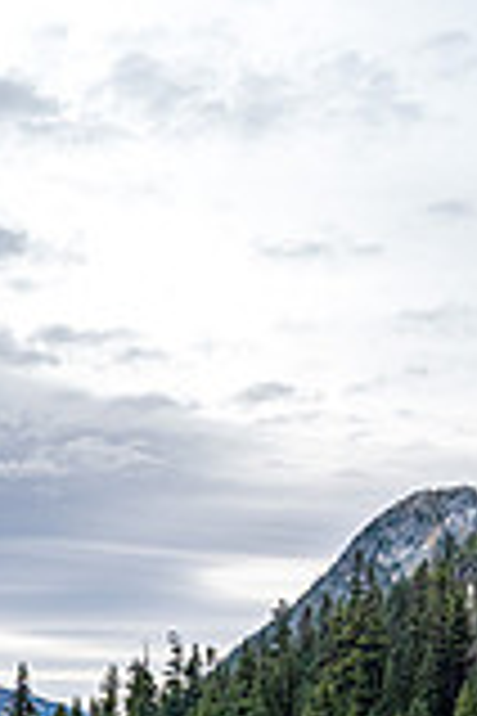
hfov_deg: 19.7
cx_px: 58
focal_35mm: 68
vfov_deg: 25.7
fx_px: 1351
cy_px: 919
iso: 2500
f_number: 9
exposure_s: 1/1000
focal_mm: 24
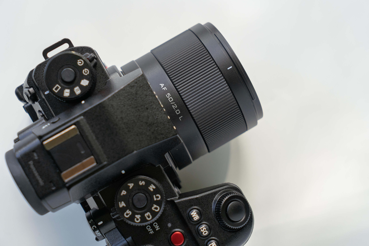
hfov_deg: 28.8
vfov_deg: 19.5
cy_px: 123
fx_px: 717
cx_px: 184
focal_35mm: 70
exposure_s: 1/80
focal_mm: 70
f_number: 6.3
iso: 800
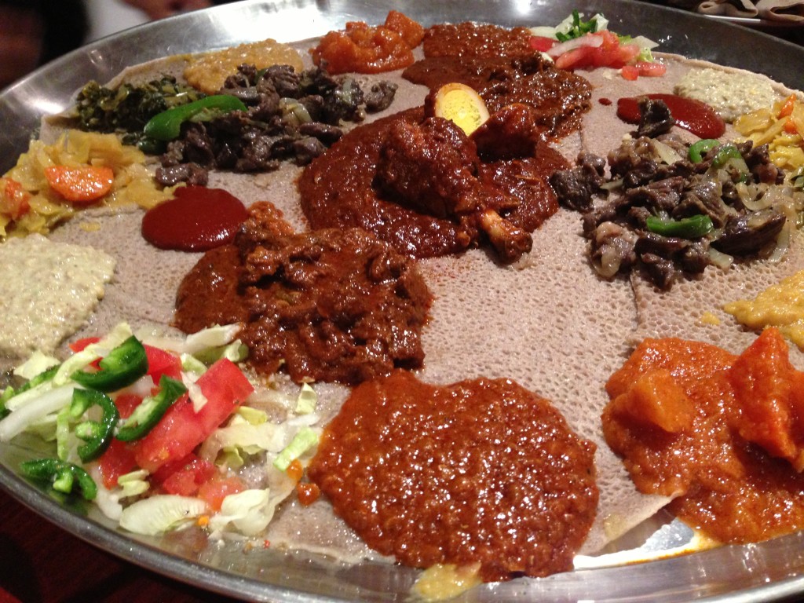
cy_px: 302
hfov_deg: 55.4
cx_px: 402
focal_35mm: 33
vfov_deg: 42.9
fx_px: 766
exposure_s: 1/20
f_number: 2.4
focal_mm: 4.13
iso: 400
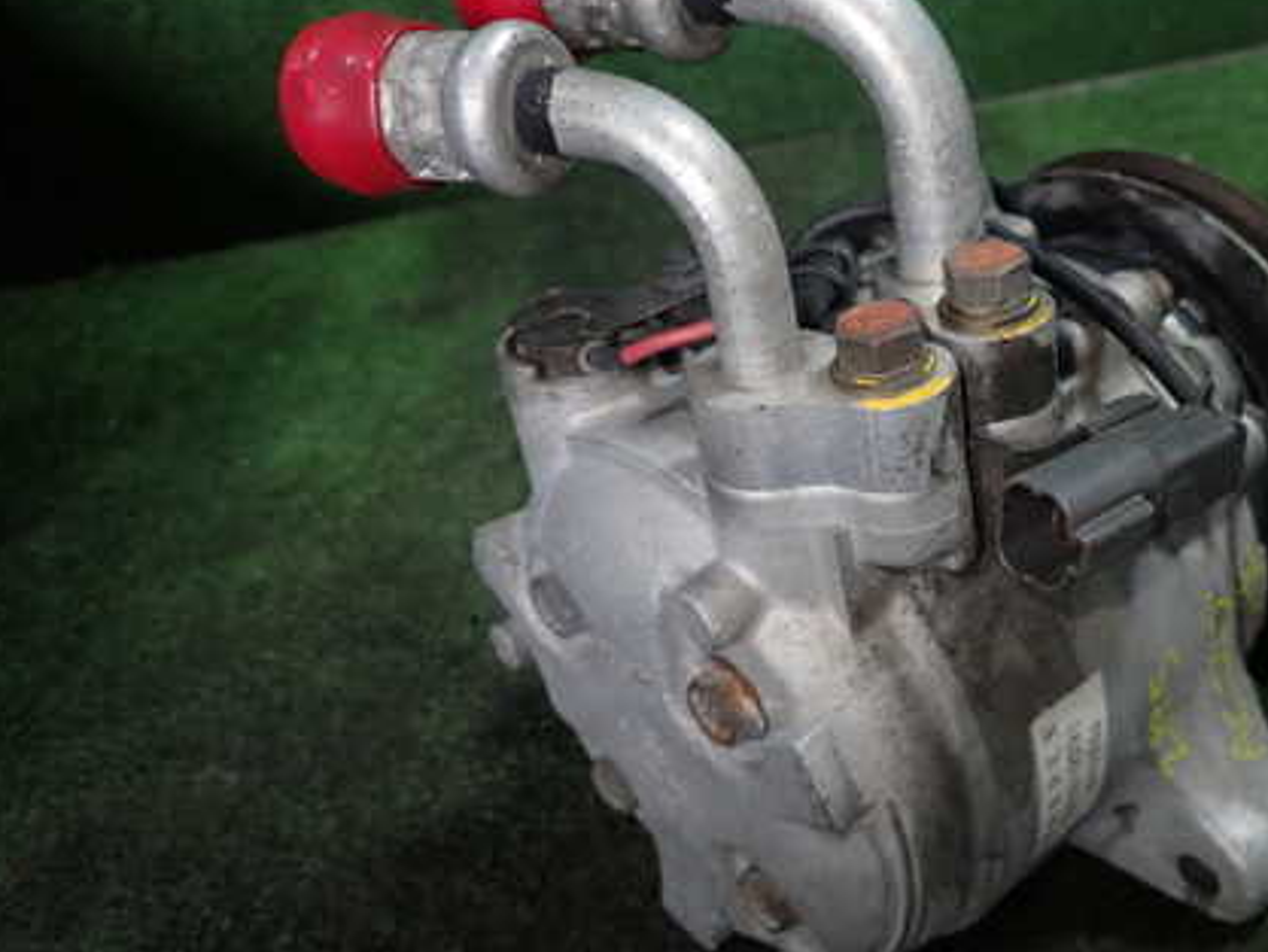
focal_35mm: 36
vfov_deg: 39.7
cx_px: 845
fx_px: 1319
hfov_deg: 50.4
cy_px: 496
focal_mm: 4.5
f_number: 2
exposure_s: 1/60
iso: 200
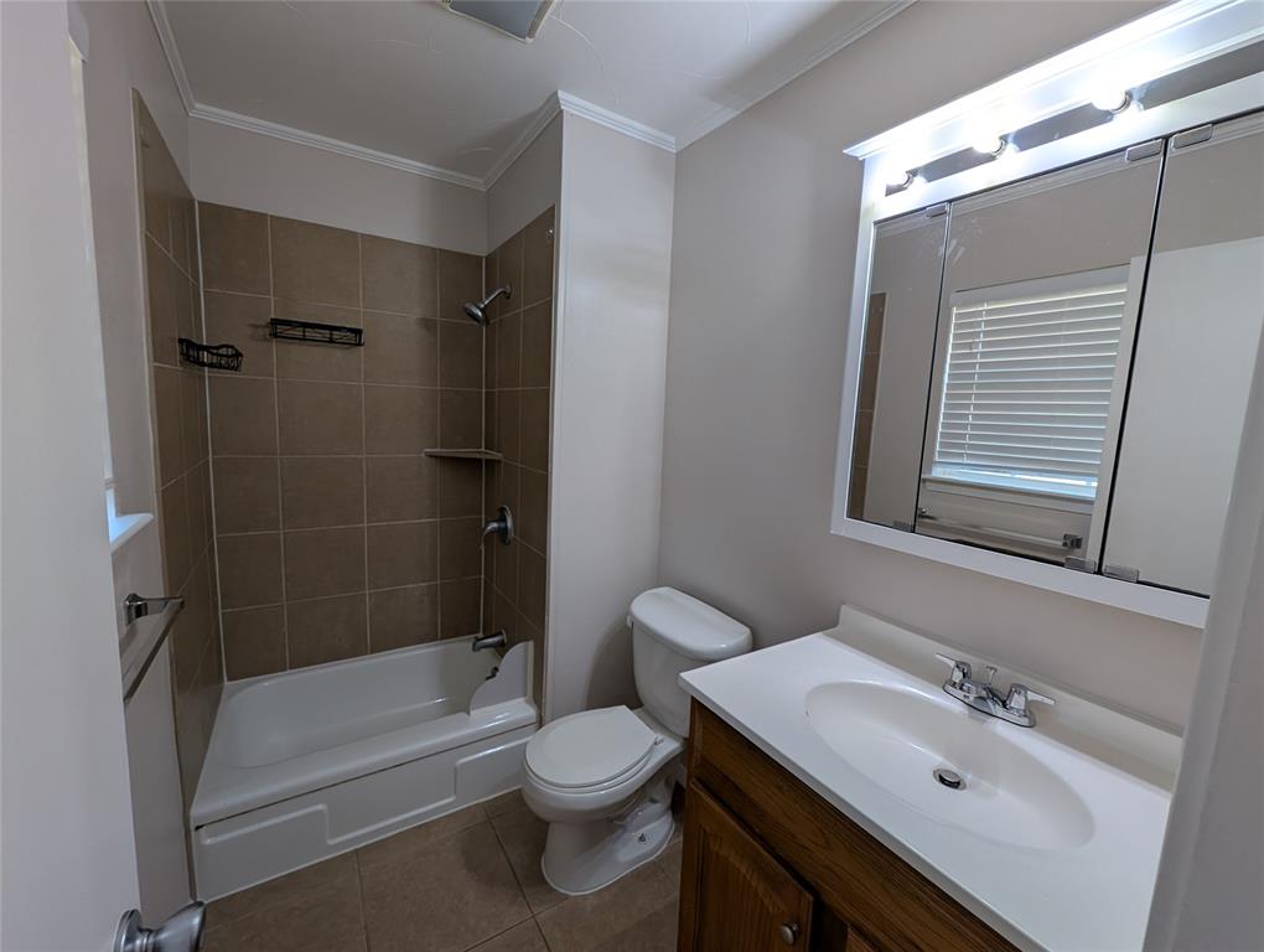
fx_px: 475
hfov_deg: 106.1
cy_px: 476
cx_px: 632
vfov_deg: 90.1
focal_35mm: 13
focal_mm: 1.95
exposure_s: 1/36
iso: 44
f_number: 2.2
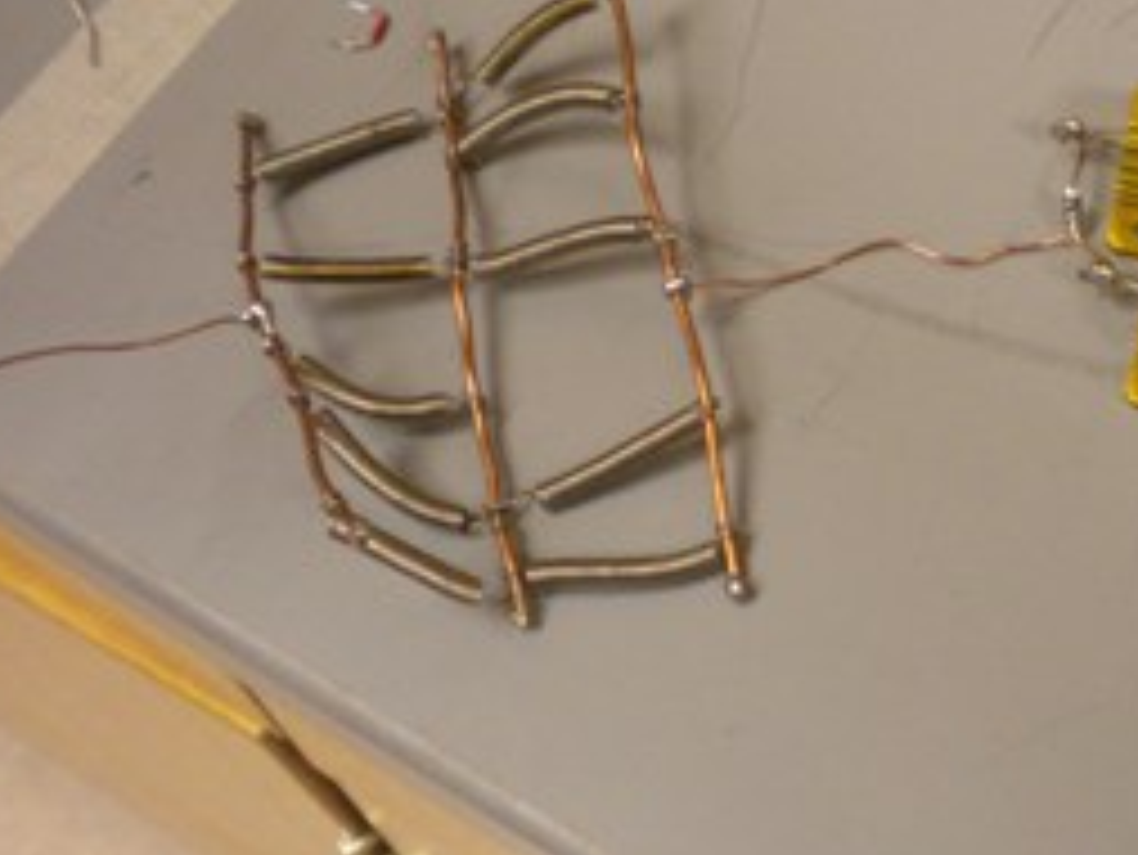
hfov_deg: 30.6
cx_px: 877
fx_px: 2039
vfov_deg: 23.7
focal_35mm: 62
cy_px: 464
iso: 355
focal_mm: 6.3
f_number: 3.1
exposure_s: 1/60
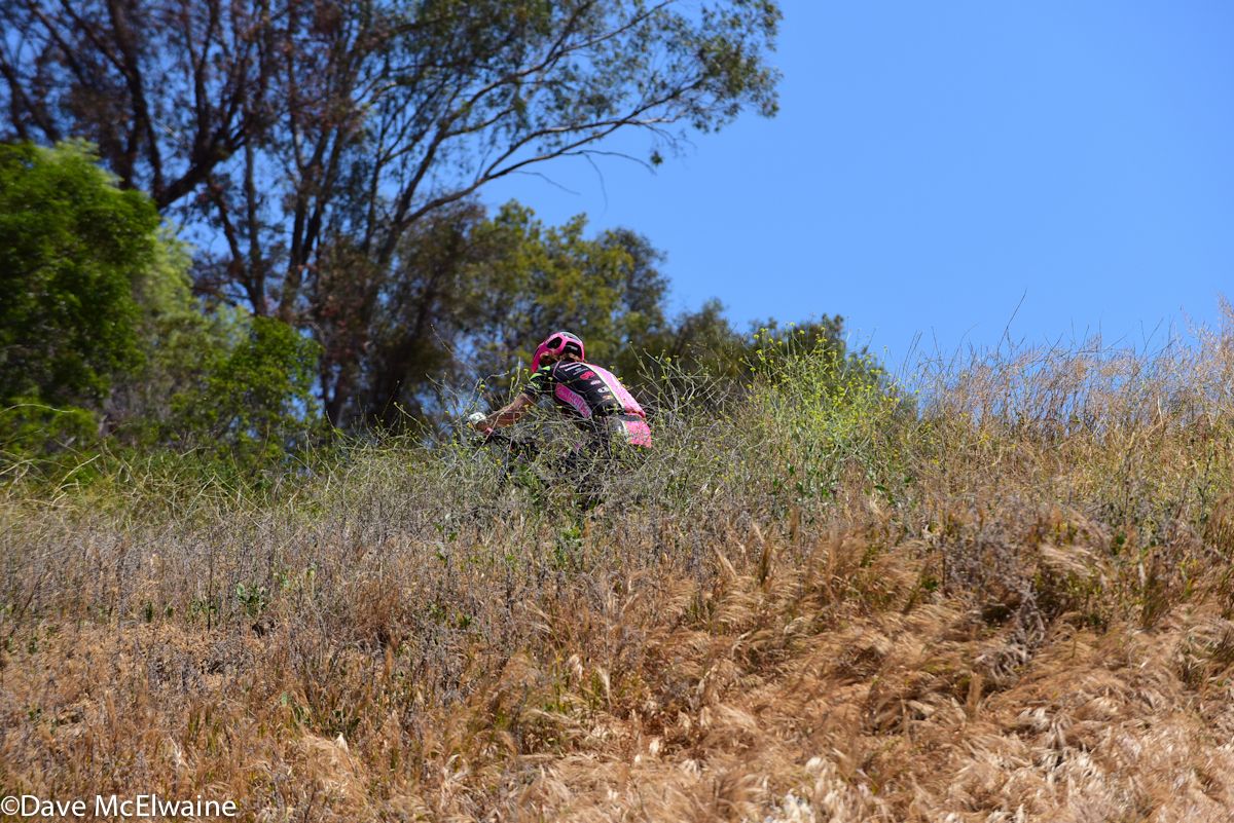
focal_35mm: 200
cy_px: 412
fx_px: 6858
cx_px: 617
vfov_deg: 6.9
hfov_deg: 10.3
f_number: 4
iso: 360
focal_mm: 200
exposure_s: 1/1000
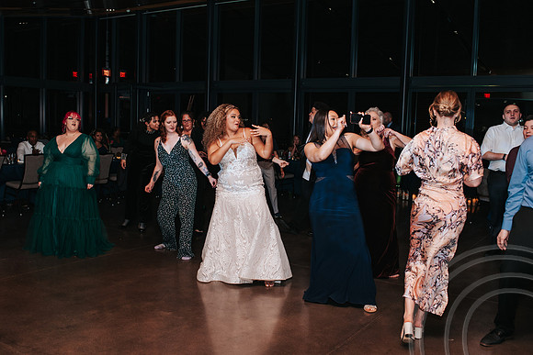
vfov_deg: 35.6
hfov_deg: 51.4
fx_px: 554
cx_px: 249
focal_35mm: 37
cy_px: 178
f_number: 3.5
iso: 1000
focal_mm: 35
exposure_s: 1/200
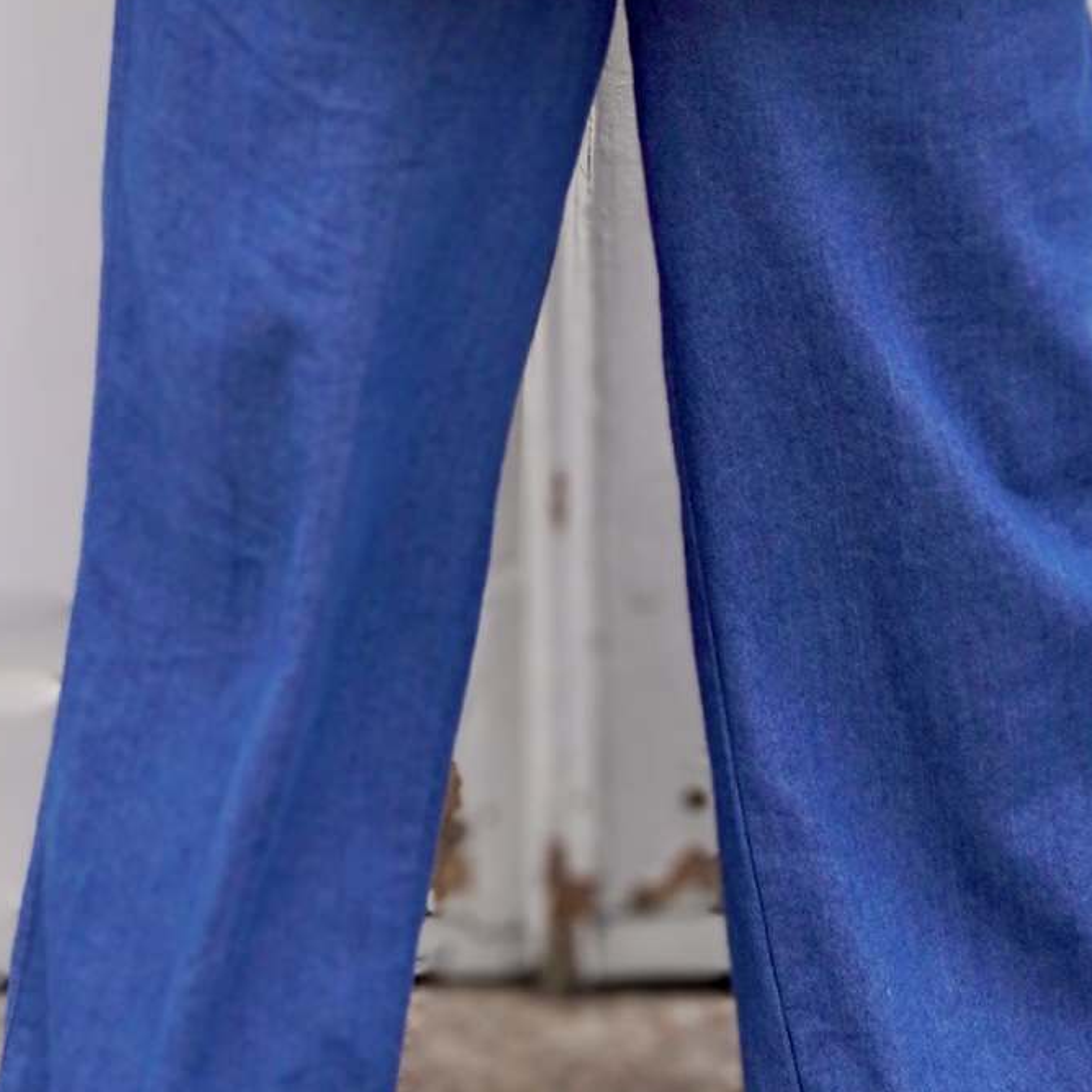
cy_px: -302
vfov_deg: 13.3
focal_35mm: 127
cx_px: 590
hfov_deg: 13.7
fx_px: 4533
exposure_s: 1/160
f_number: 4.5
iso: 125
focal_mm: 26
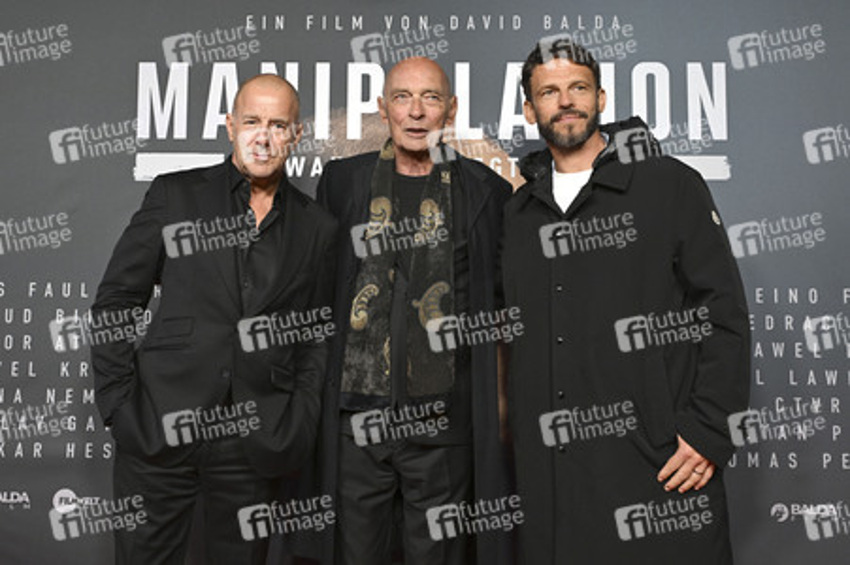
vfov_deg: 43.5
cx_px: 425
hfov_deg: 62.0
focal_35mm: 30
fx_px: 708
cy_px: 282
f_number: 4.5
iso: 1250
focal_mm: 30
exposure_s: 1/200
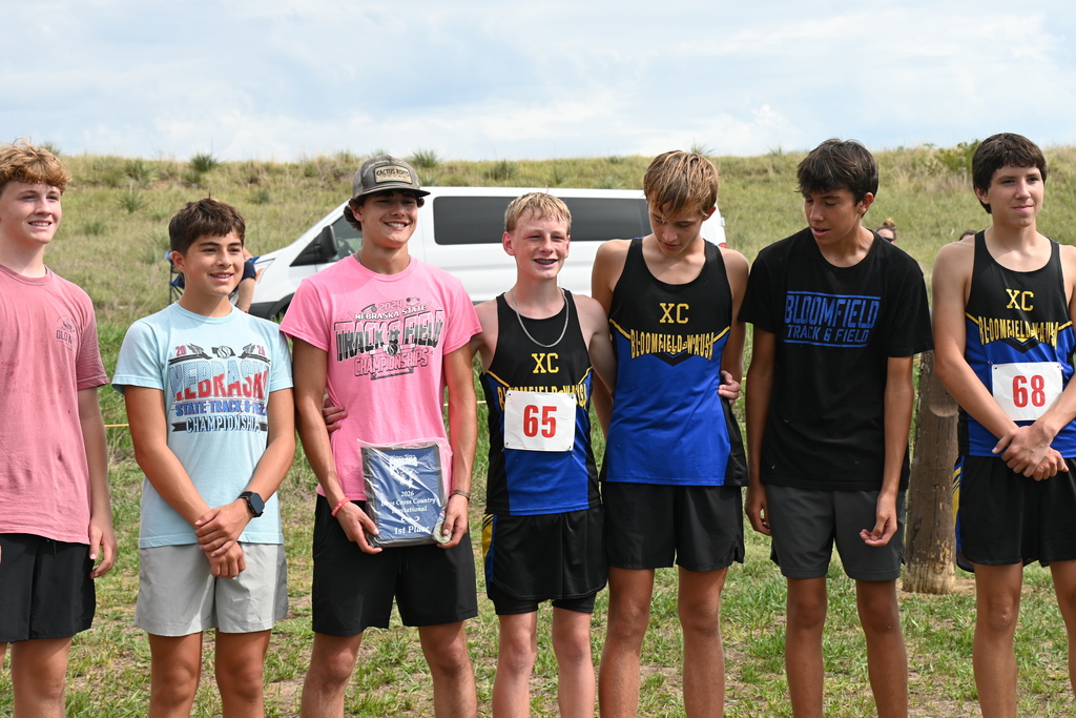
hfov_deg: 27.0
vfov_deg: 18.2
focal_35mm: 75
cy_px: 359
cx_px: 538
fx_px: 2242
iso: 100
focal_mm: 50
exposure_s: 1/320
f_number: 6.3
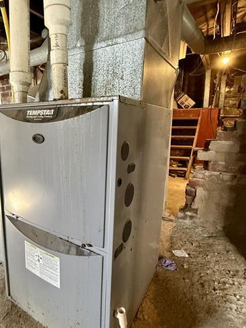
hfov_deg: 59.2
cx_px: 75
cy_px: 166
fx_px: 208
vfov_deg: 76.4
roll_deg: -0.2
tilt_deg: -11.8
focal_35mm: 22
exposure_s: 1/60
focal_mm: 2.22
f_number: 2.2
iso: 640
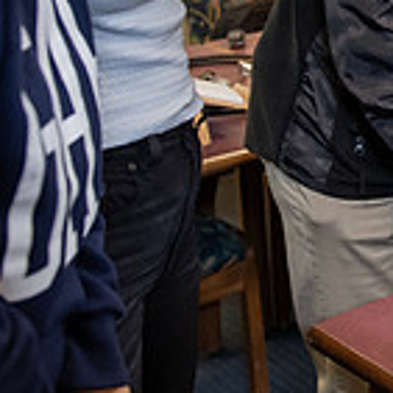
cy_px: -54
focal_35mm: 91
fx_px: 1169
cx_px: 544
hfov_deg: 17.6
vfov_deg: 18.3
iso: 1250
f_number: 3.2
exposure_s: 1/200
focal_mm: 26
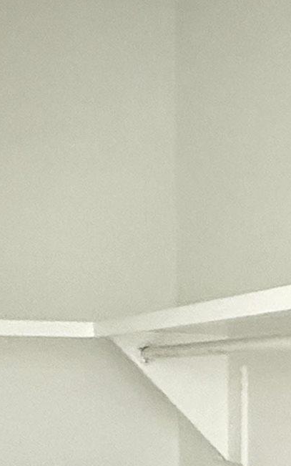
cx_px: 339
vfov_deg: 27.7
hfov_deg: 17.8
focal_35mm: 70
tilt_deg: -4.6
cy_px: 465
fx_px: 888
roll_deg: -0.4
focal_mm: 2.22
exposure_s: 1/60
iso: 800
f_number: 2.2
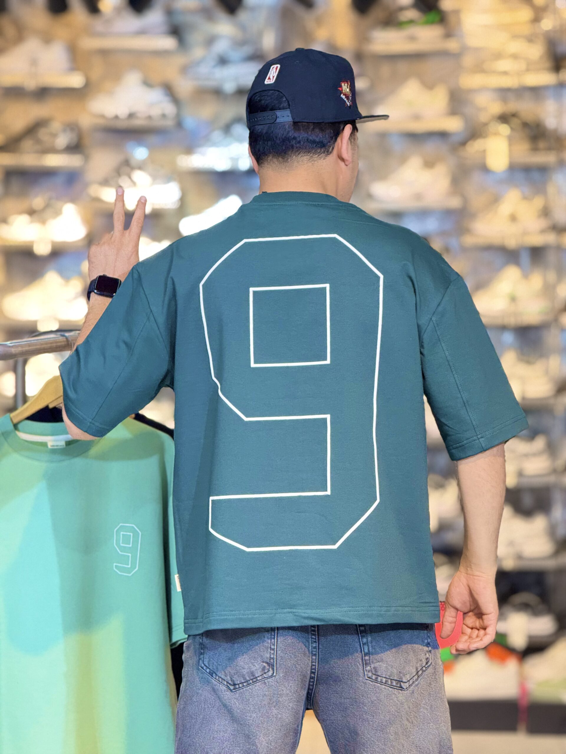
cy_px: 377
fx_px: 2616
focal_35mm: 120
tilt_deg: -3.2
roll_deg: +0.1
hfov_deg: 12.3
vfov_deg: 16.4
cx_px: 283
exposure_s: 1/100
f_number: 2.8
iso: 500
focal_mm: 15.66
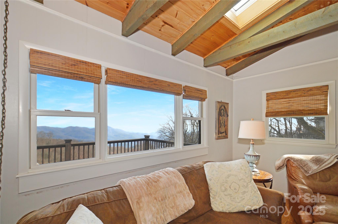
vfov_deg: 77.2
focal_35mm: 15
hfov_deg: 100.4
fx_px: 141
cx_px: 169
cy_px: 112
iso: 100
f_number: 6.3
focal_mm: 10
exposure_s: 1/60
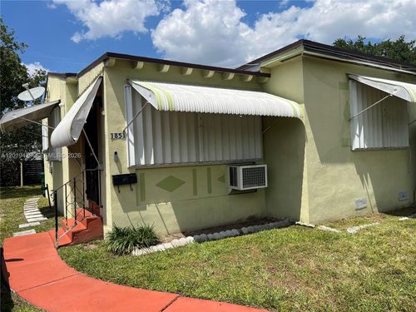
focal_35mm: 26
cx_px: 208
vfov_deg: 53.1
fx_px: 312
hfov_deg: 67.3
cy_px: 156
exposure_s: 1/6211
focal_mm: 5.7
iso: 50
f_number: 1.5
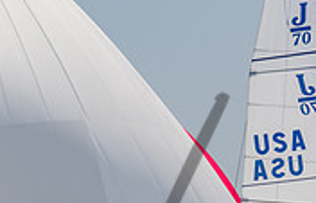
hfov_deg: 3.8
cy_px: 243
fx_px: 4739
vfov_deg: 2.5
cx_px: 296
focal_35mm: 546
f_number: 9
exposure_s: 1/640
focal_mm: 140
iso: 640
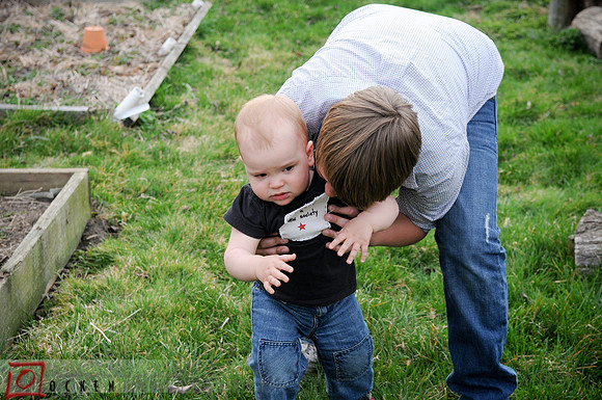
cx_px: 301
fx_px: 1202
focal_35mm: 72
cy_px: 200
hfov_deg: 28.1
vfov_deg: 18.9
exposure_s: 1/320
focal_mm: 48
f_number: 5
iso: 400
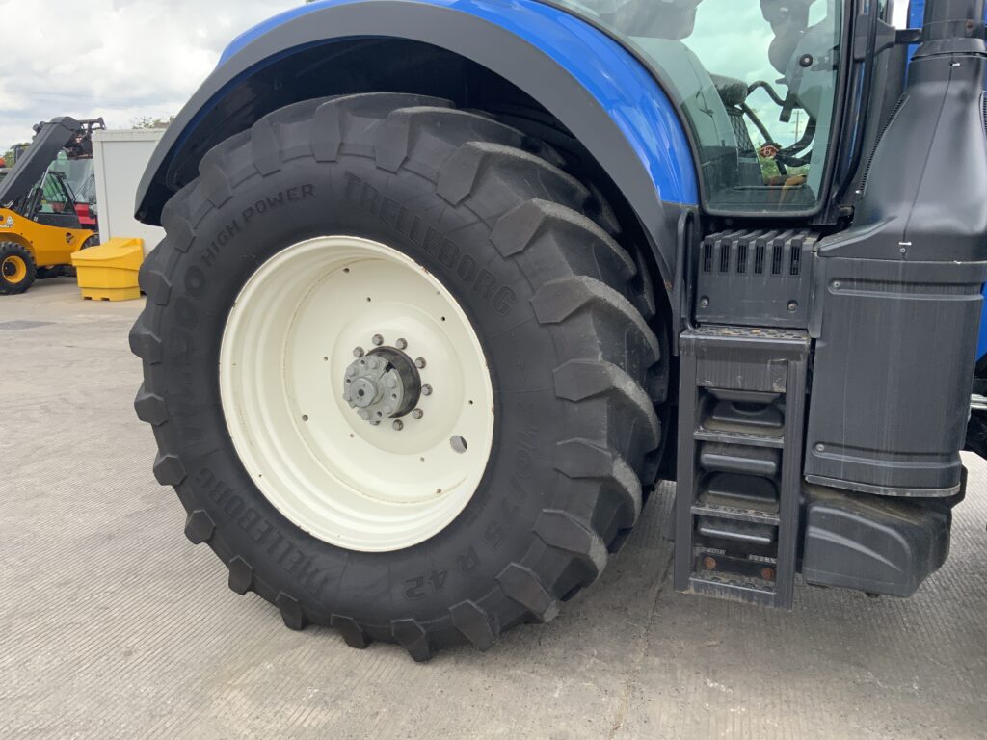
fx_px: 827
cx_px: 494
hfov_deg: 61.7
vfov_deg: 48.2
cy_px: 370
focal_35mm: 29
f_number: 1.8
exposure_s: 1/375
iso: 16
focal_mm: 3
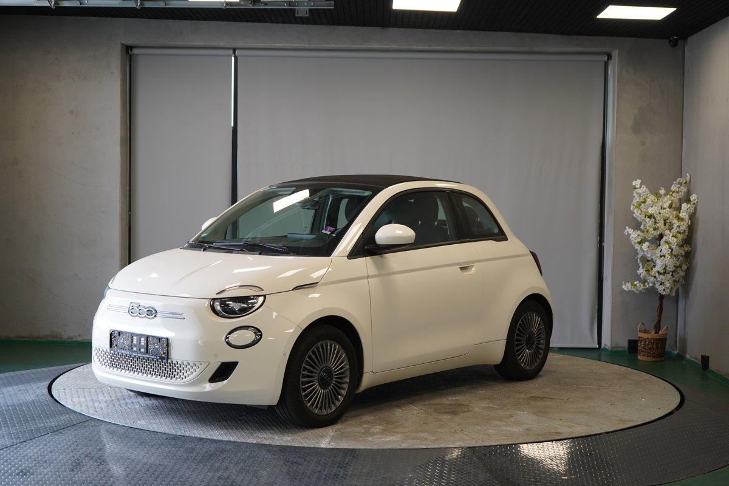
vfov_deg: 26.0
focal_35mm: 52
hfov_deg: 38.2
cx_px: 364
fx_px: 1053
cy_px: 243
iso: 1000
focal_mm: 52
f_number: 5
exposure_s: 1/160
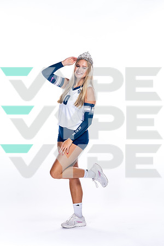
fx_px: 697
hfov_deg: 13.4
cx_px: 82
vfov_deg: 20.0
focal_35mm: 102
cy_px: 123
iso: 400
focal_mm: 102
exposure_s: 1/250
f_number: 5.6
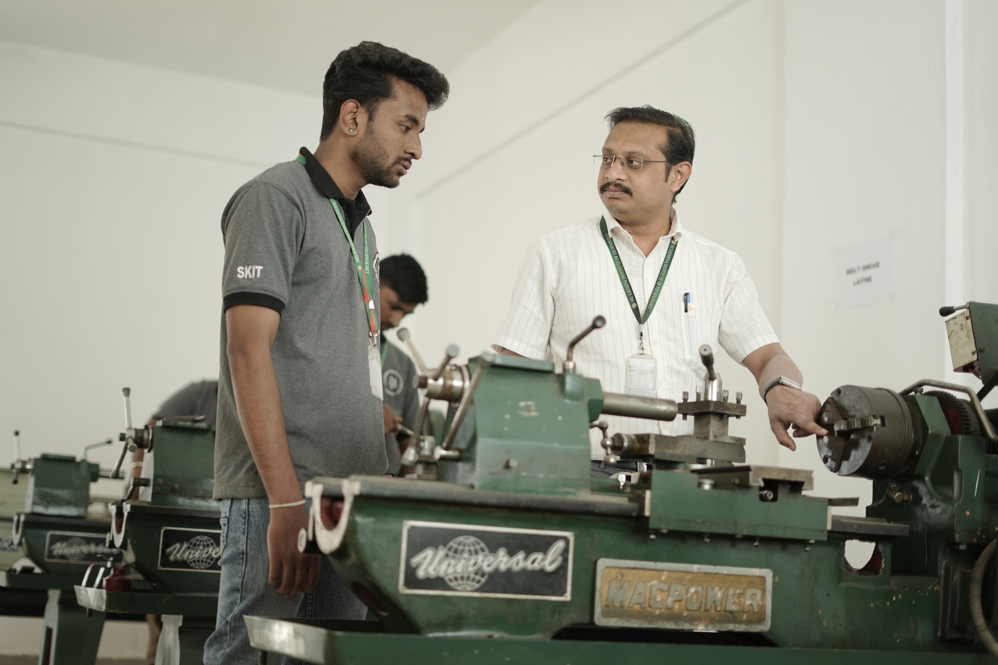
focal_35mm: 50
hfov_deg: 39.6
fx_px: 1386
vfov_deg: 27.0
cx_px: 499
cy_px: 332
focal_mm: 50
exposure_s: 1/250
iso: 250
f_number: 1.8
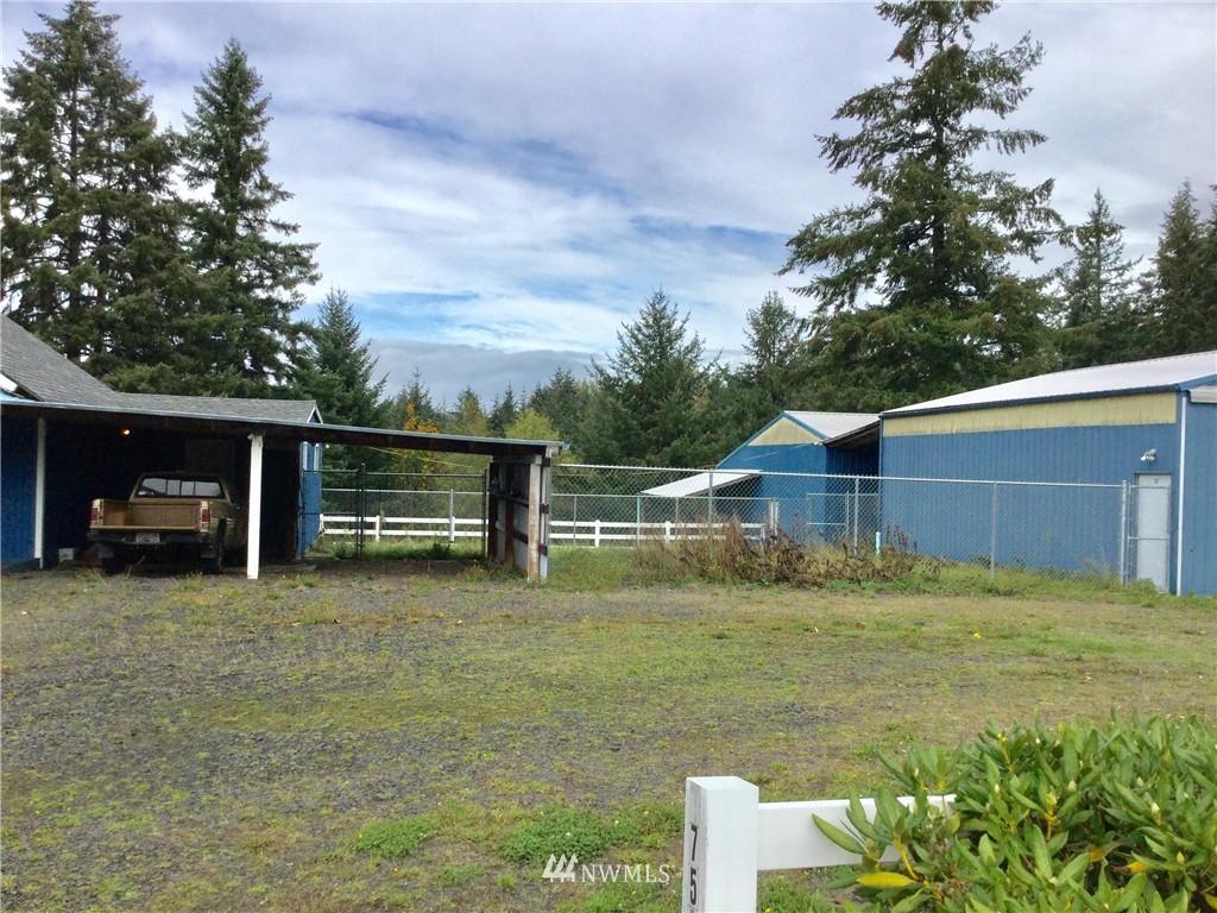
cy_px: 456
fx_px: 1090
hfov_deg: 58.4
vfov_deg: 45.4
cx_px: 608
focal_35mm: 31
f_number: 2.4
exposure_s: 1/1404
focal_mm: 3.3
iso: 25
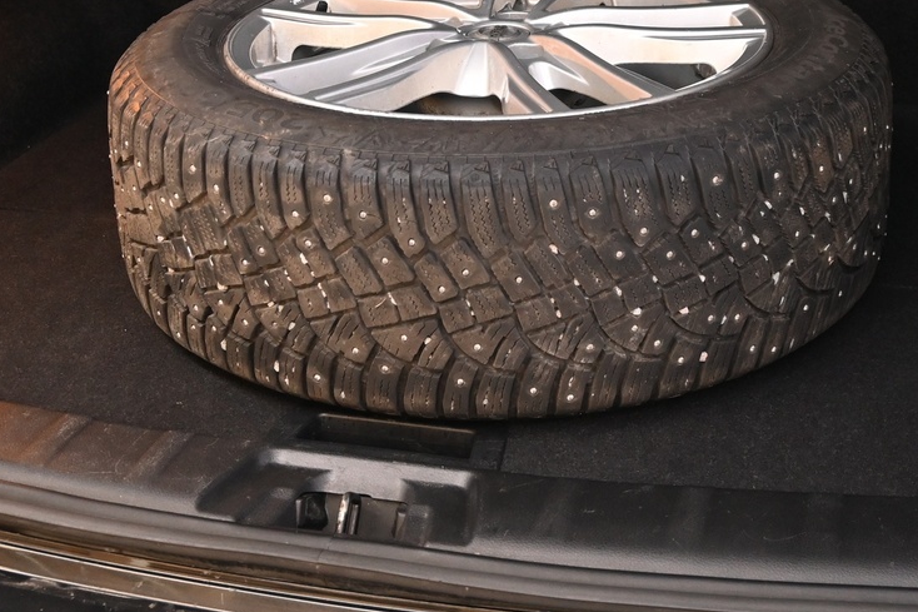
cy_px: 53
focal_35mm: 65
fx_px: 1646
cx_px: 500
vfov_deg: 20.6
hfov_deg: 31.2
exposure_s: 1/30
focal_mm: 19.5
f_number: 3.8
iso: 1250
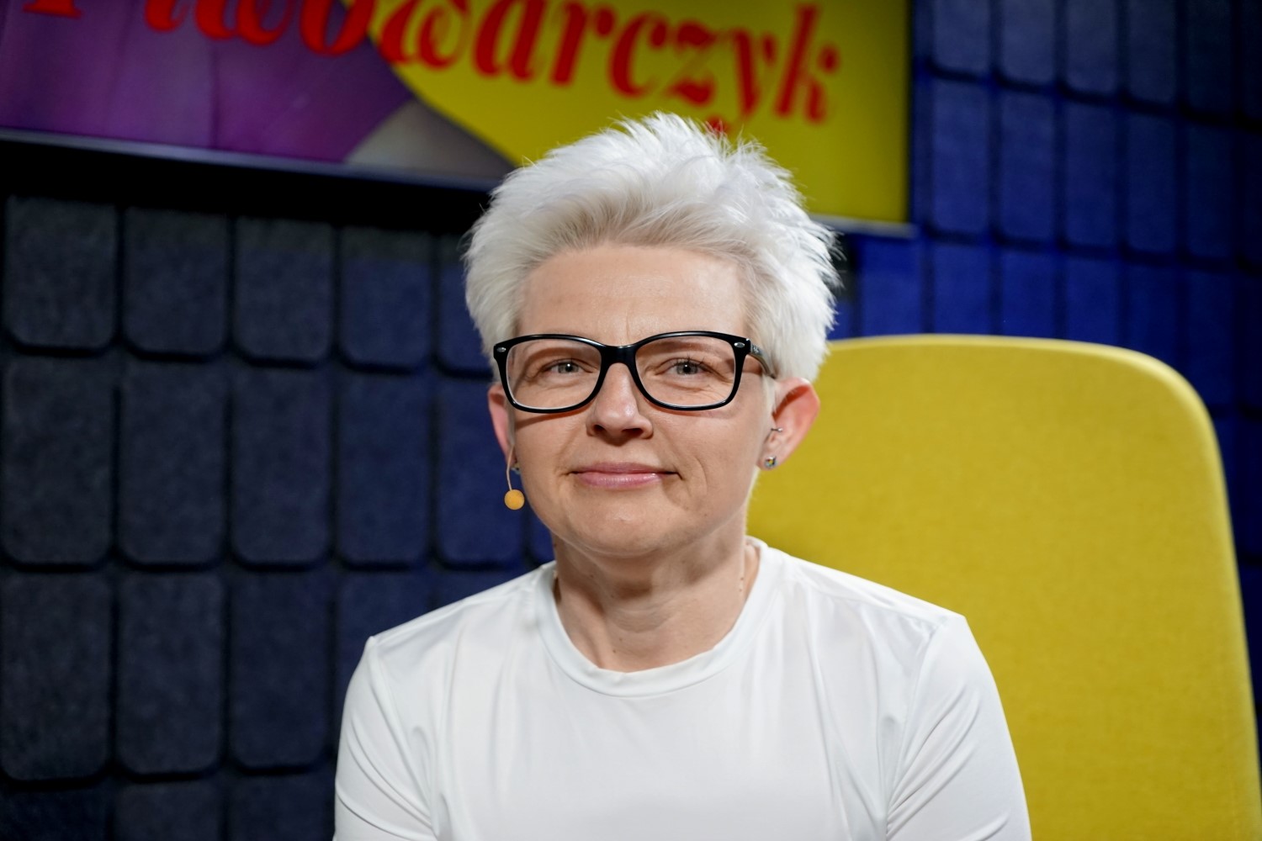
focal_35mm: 70
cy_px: 420
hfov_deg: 28.8
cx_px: 631
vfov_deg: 19.5
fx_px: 2454
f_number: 4
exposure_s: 1/160
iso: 1000
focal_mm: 70
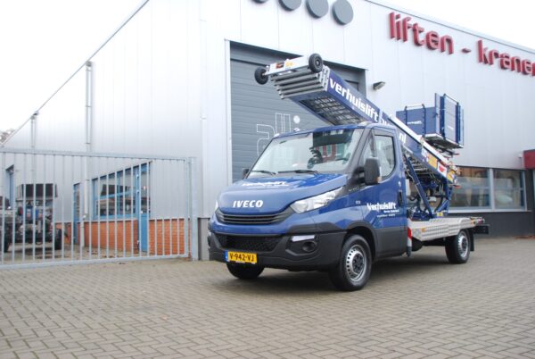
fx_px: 491
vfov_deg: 40.1
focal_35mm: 33
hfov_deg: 57.2
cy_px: 180
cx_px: 268
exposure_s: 1/80
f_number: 4.5
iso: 200
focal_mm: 22
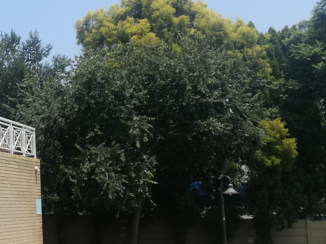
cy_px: 138
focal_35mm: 63
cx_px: -39
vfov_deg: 23.3
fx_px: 593
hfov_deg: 27.9
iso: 50
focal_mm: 3.79
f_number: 2
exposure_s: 1/1160
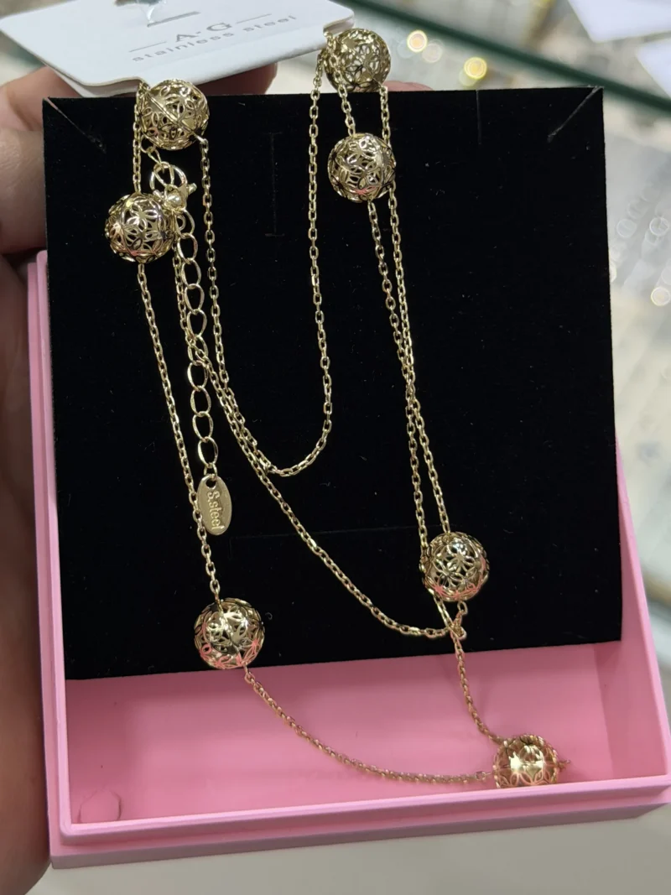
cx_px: 336
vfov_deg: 39.7
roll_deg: -2.4
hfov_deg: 30.3
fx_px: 1241
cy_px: 448
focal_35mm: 48
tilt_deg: -41.9
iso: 80
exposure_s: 1/460
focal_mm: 6.76
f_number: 1.78
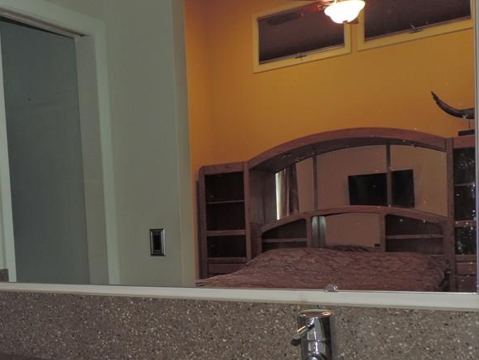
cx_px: 82
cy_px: 263
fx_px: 581
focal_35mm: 42
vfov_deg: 33.8
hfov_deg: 42.4
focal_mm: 4.3
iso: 200
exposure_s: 1/30
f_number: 3
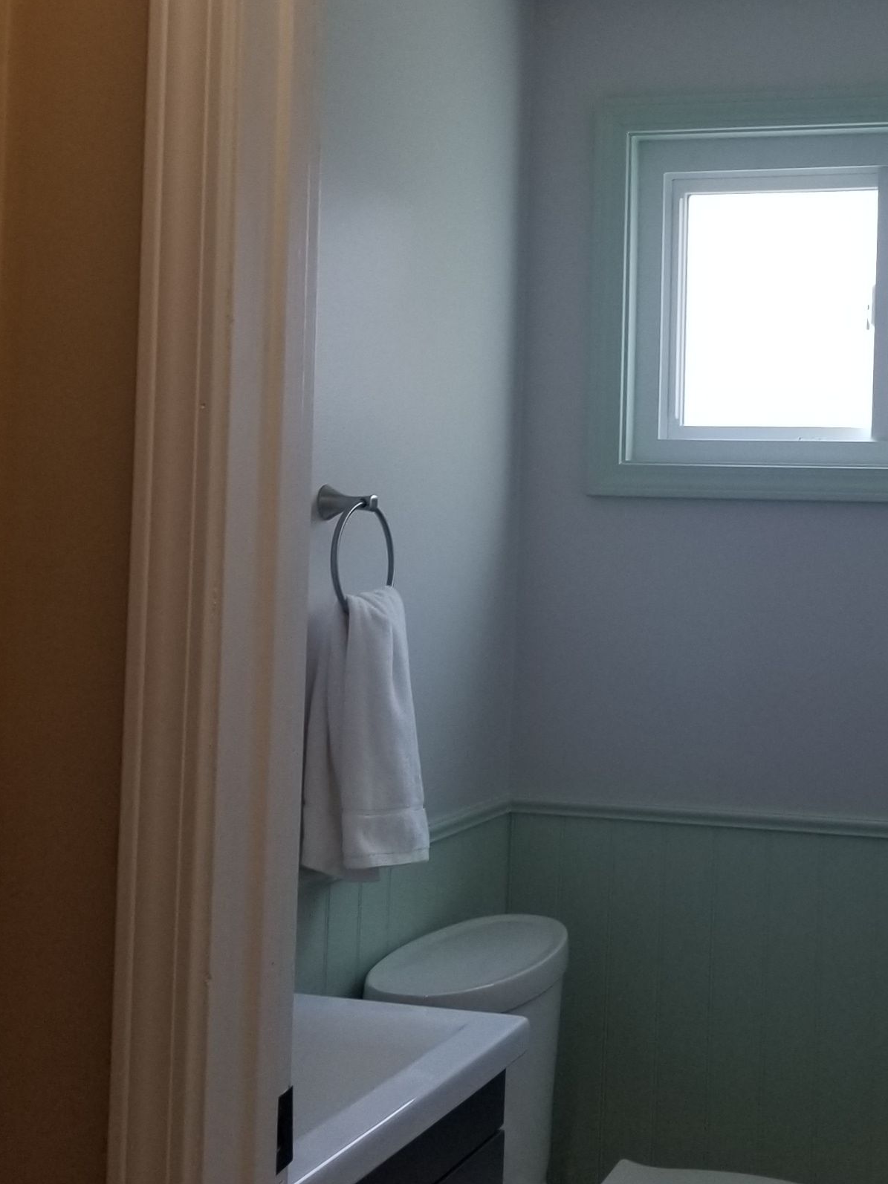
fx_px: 1607
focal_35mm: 47
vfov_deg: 40.4
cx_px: 702
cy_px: 519
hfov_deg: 30.2
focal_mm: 4.25
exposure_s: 1/60
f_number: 1.7
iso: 100
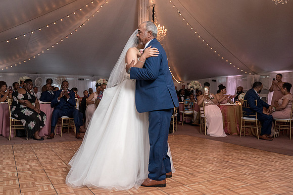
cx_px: 141
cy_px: 85
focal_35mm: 33
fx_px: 269
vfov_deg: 39.9
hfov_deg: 57.1
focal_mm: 28
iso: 2000
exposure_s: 1/200
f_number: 4
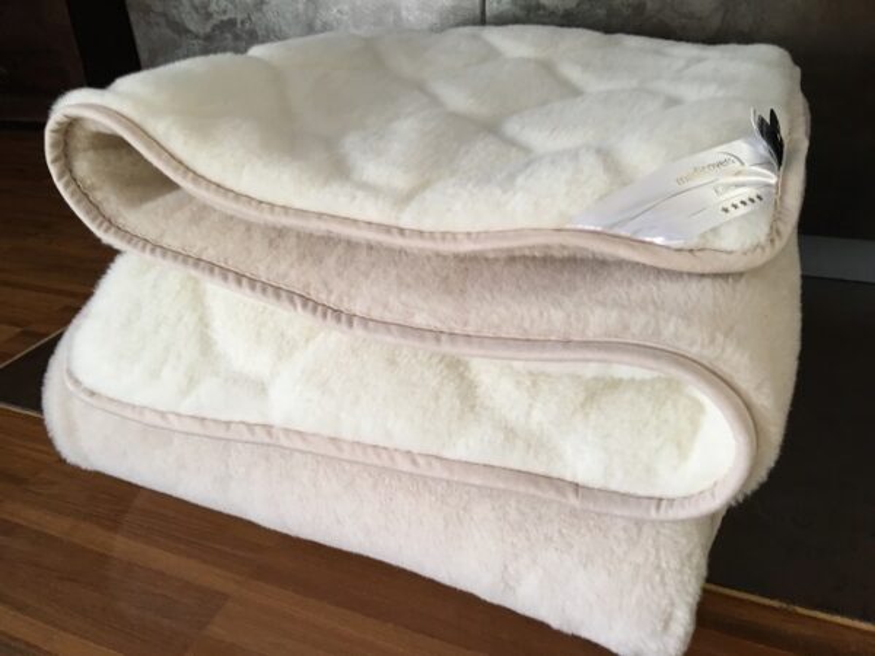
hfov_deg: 61.7
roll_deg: +6.0
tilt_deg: -28.7
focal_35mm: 29
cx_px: 438
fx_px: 733
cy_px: 328
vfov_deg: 48.2
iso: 125
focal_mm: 4.15
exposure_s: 1/33
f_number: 2.2
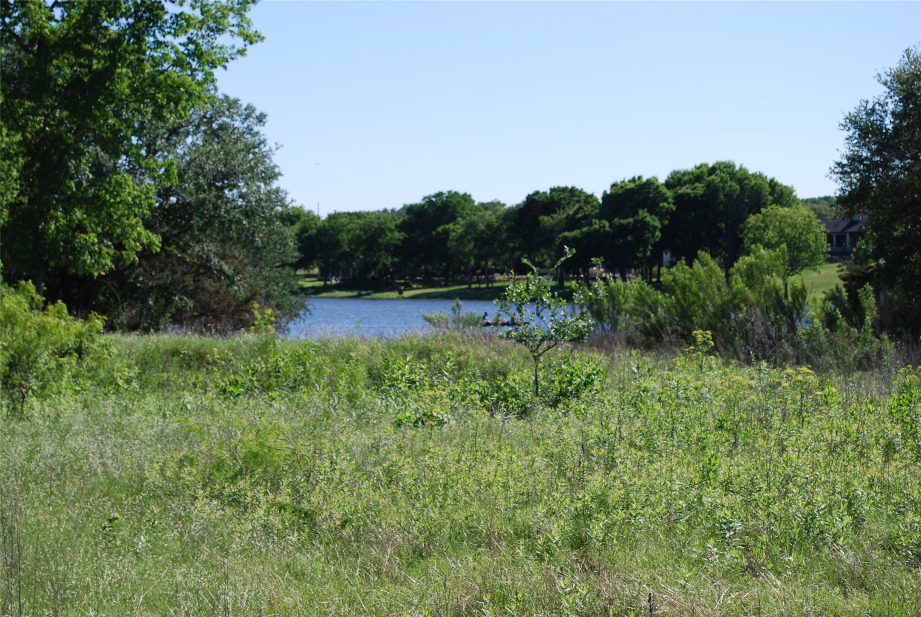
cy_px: 308
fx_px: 2113
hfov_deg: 24.6
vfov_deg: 16.6
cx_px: 460
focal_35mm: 82
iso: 100
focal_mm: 55
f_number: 7.1
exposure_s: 1/200
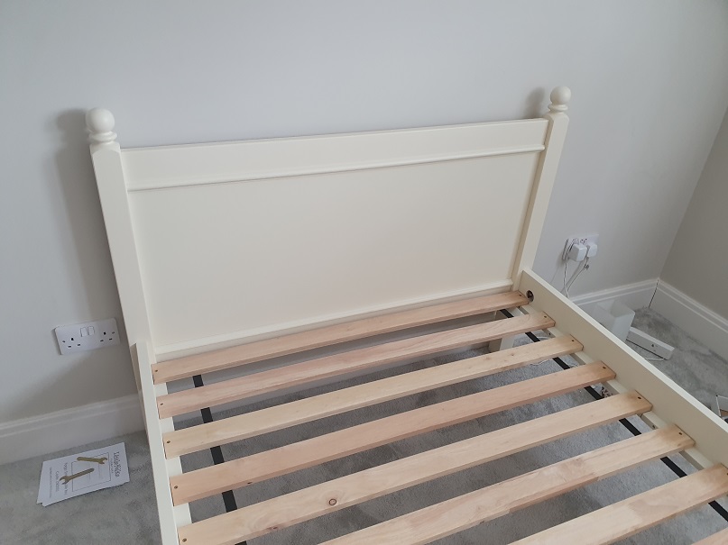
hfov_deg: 67.3
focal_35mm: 26
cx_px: 364
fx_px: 547
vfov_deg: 53.1
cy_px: 272
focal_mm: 4.32
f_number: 2.4
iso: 200
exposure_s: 1/50
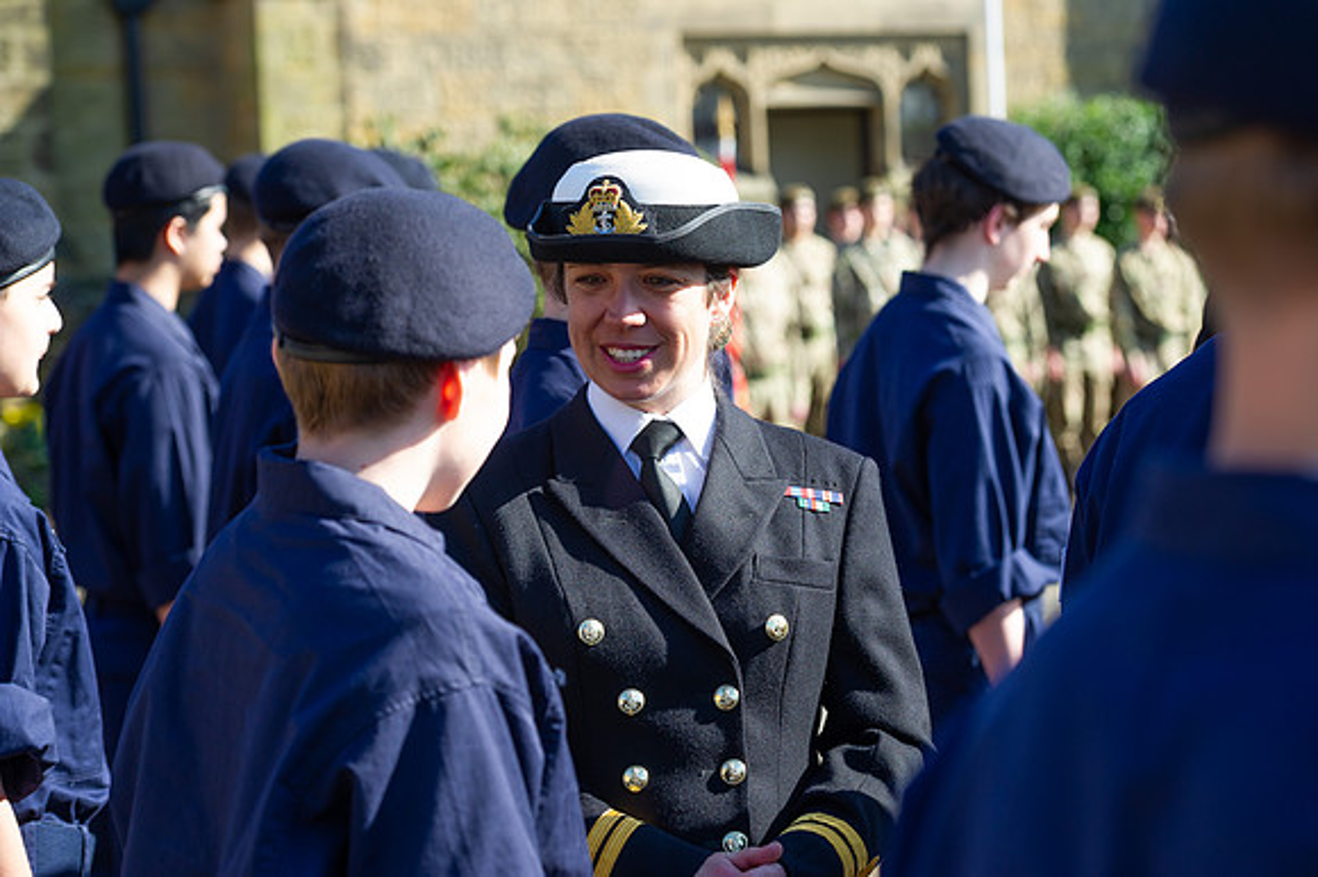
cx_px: 659
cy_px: 438
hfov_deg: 22.2
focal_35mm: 92
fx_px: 3366
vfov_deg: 14.8
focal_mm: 92
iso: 250
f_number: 4.5
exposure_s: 1/500
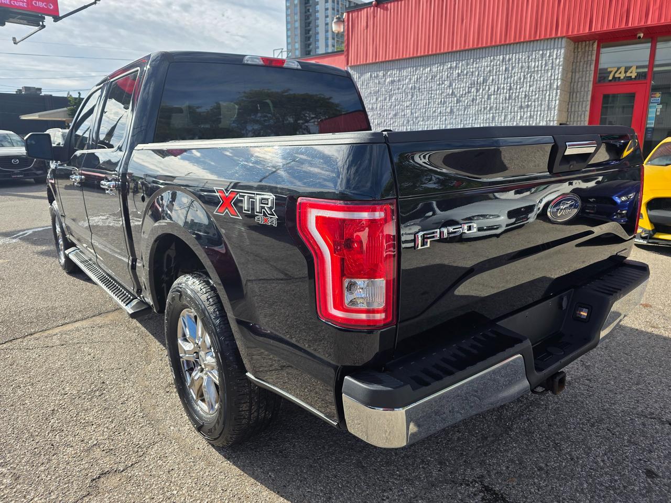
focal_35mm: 23
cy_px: 252
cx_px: 336
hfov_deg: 73.9
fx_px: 446
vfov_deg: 58.9
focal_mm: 6.3
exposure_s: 1/3747
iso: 80
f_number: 1.7
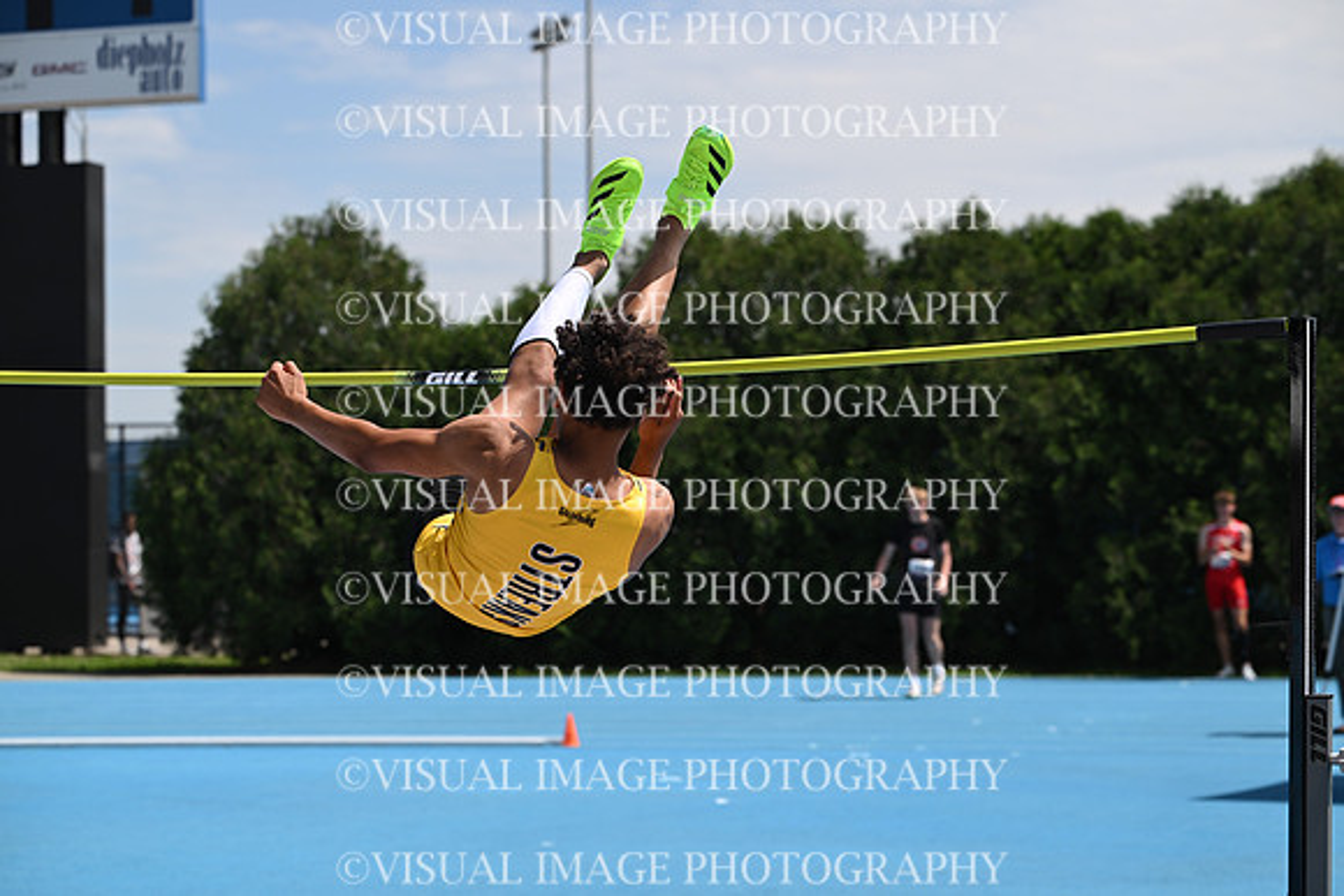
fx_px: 3622
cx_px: 672
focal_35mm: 97
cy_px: 448
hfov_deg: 21.0
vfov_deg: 14.1
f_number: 4.5
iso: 200
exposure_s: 1/2500
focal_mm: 97
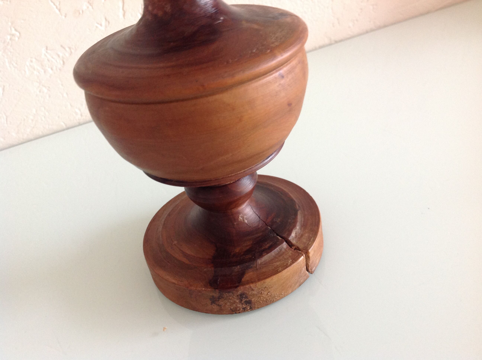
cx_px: 241
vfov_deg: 40.6
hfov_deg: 52.7
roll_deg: +11.6
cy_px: 180
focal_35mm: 35
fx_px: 487
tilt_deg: -32.6
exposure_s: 1/15
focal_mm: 4.28
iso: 160
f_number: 2.4
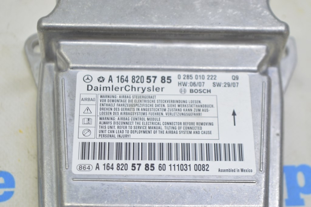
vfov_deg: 16.5
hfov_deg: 24.6
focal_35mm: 82
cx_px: 156
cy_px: 104
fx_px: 712
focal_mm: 55
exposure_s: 1/20
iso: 400
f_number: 5.6
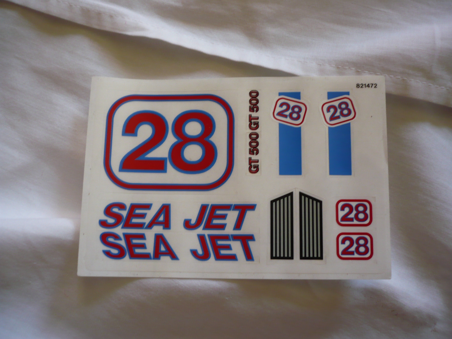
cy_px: 170
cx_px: 226
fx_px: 457
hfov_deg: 52.6
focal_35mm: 35
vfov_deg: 40.7
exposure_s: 1/30
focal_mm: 5.8
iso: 200
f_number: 2.8
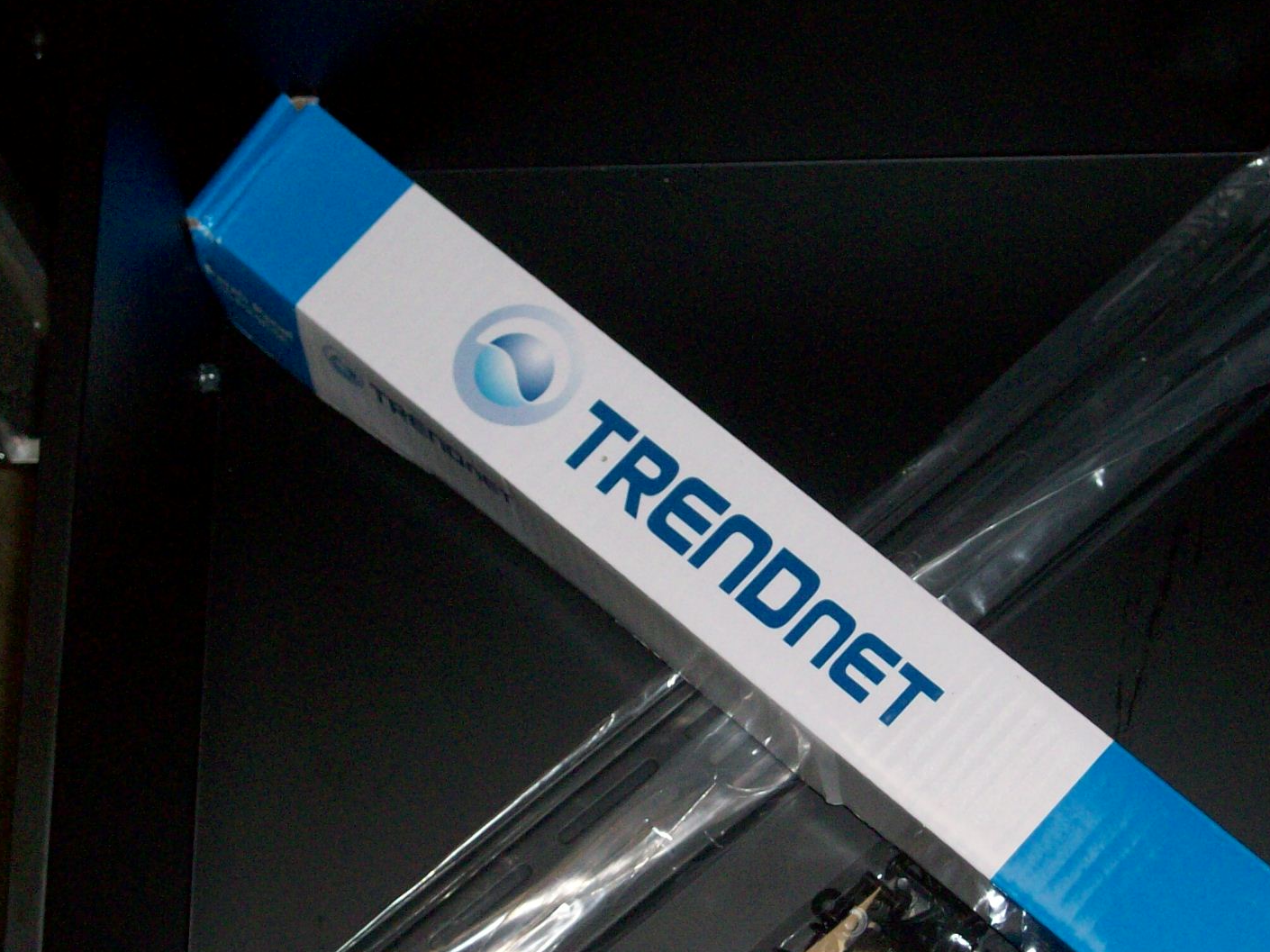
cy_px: 657
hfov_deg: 25.3
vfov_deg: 19.1
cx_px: 789
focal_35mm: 77
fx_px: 2825
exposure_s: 1/70.6
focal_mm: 8.8
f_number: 3.6
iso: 160
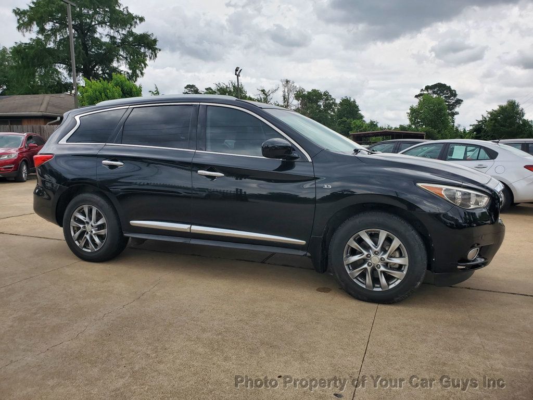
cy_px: 200
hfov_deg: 67.3
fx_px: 400
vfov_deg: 53.1
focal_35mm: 26
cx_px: 266
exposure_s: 1/1002
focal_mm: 4.3
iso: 50
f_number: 2.4
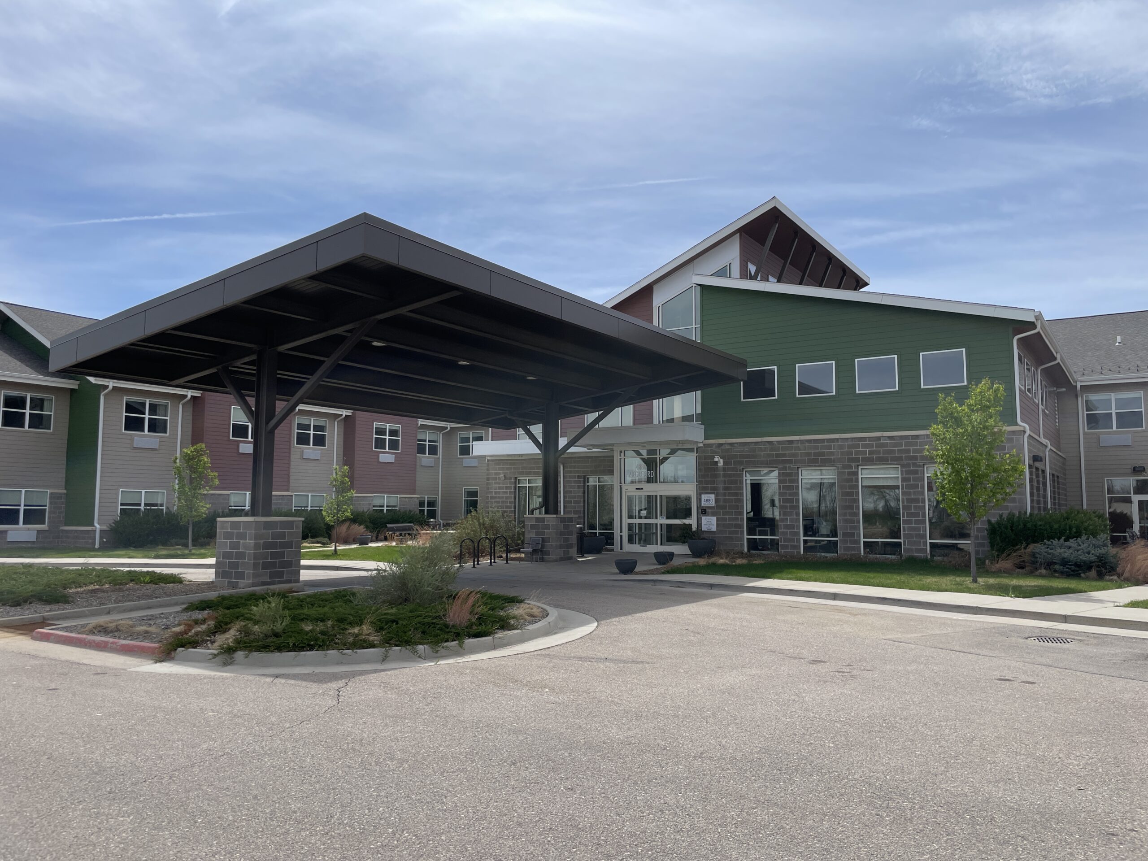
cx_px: 574
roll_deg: +0.0
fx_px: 862
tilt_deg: +5.3
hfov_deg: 67.3
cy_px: 430
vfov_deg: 53.1
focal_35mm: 26
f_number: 1.6
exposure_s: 1/5291
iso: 32
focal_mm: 4.2
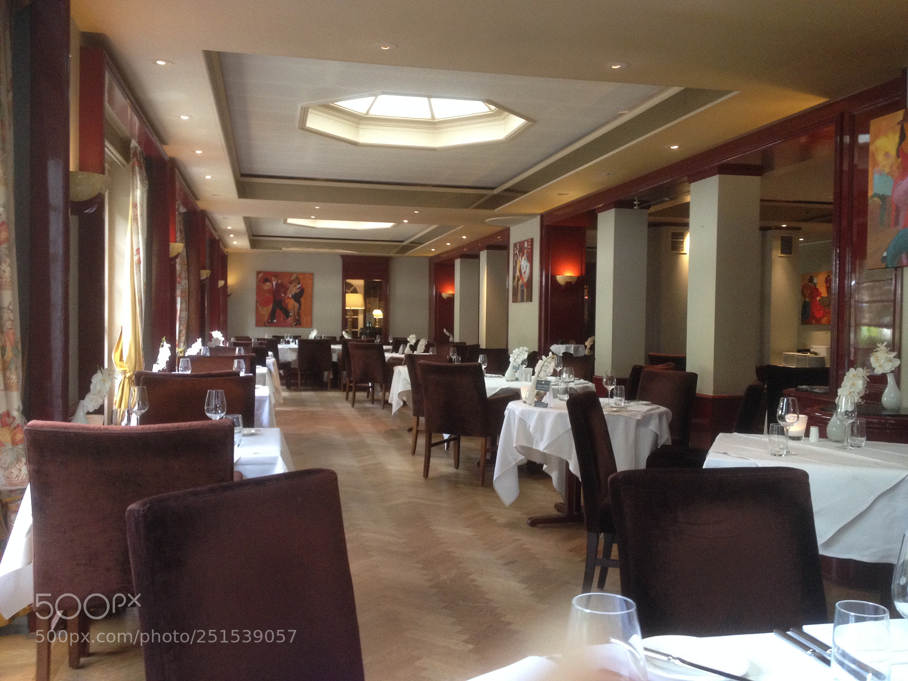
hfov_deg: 52.6
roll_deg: -1.3
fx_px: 918
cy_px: 340
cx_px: 454
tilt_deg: -1.0
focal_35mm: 35
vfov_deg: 40.7
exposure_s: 1/20
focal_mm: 4.28
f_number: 2.4
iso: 160
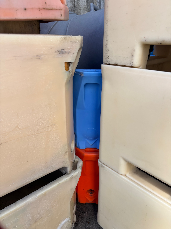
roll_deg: -0.6
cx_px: 86
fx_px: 171
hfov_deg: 53.1
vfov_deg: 67.3
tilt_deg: -22.1
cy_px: 114
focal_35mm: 26
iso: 50
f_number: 1.6
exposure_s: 1/918
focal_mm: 5.96
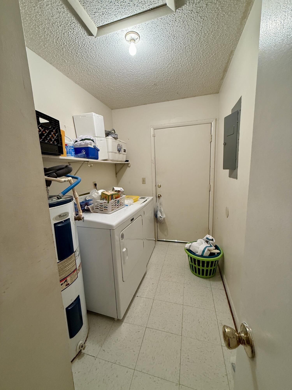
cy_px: 195
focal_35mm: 14
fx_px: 157
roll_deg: +2.2
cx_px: 146
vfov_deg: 102.1
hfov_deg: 85.7
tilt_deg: -9.7
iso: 200
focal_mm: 2.22
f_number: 2.2
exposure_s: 1/60
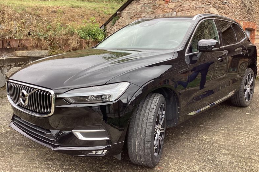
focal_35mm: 33
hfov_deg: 57.2
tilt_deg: -7.4
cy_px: 90
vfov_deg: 39.9
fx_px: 237
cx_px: 132
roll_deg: -0.2
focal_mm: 3.3
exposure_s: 1/100
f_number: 2.4
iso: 32
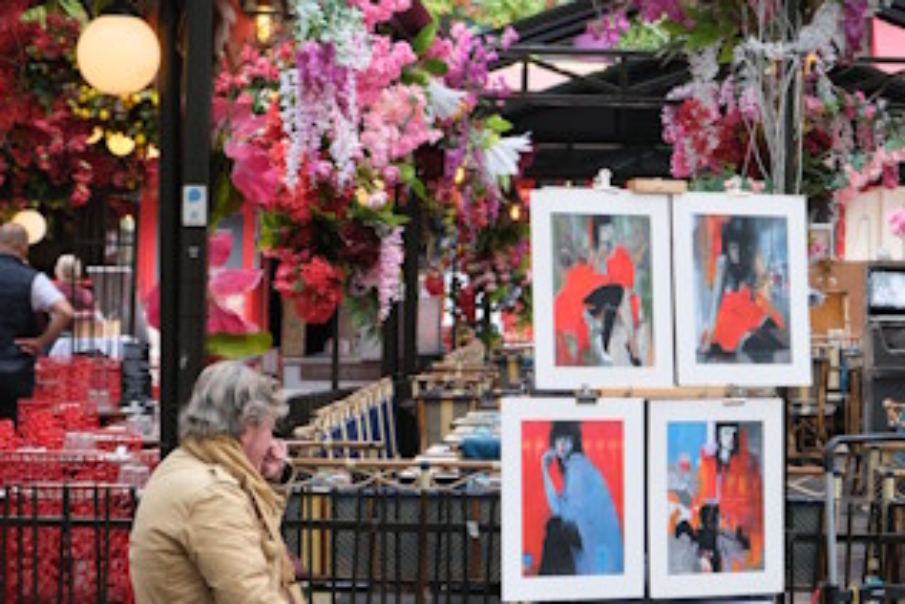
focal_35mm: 126
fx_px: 3169
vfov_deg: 10.9
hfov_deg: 16.2
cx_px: 607
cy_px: 223
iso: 320
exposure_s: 1/85
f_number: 4.5
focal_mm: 55
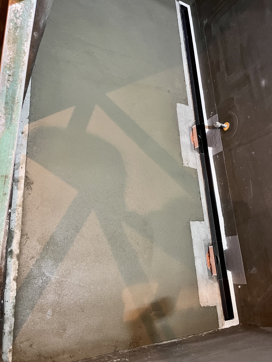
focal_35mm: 25
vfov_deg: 69.4
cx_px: 136
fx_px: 262
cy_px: 181
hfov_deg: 54.9
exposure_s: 1/40
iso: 500
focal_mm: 5.1
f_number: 1.6
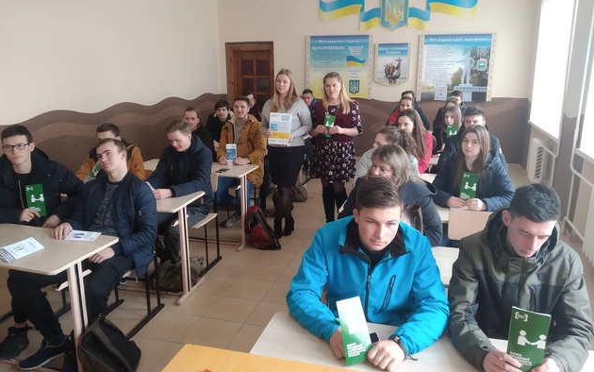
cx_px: 300
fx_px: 453
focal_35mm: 28
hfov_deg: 66.5
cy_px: 177
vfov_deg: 44.5
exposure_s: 1/33
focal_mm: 3.82
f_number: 2.2
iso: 250
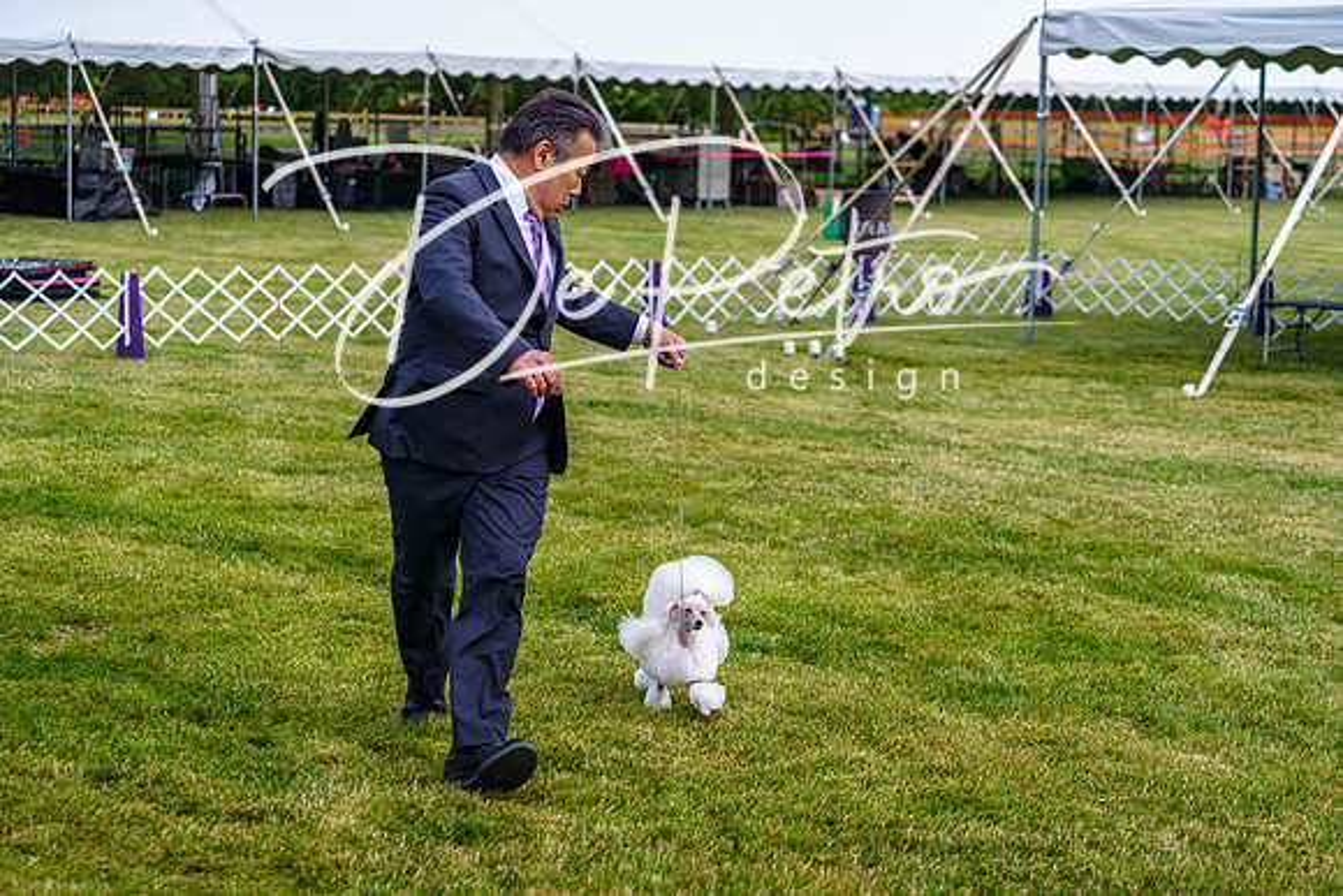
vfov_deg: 19.2
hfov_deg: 28.4
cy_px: 448
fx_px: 2649
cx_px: 672
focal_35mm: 71
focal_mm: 71
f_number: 4
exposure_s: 1/500
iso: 160
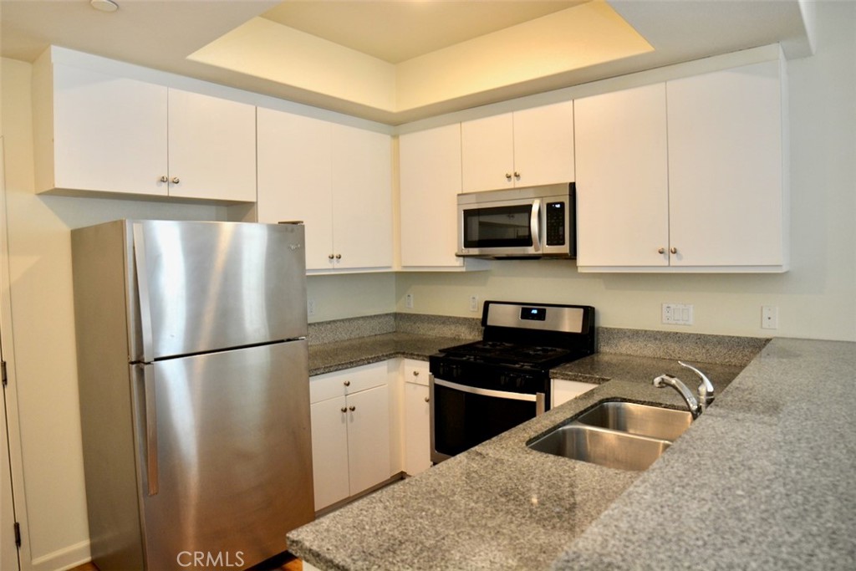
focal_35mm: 21
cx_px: 428
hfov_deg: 81.2
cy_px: 286
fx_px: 499
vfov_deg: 59.5
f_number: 4
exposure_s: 1/60
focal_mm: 14
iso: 800
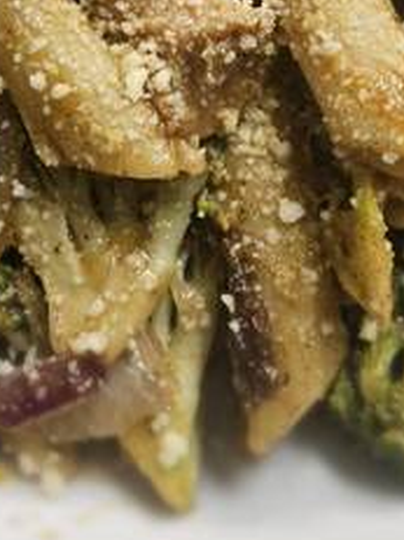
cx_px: 196
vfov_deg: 25.5
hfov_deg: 20.1
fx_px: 1137
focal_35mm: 73
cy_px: 11
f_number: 1.8
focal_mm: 5.4
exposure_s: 1/60
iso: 400
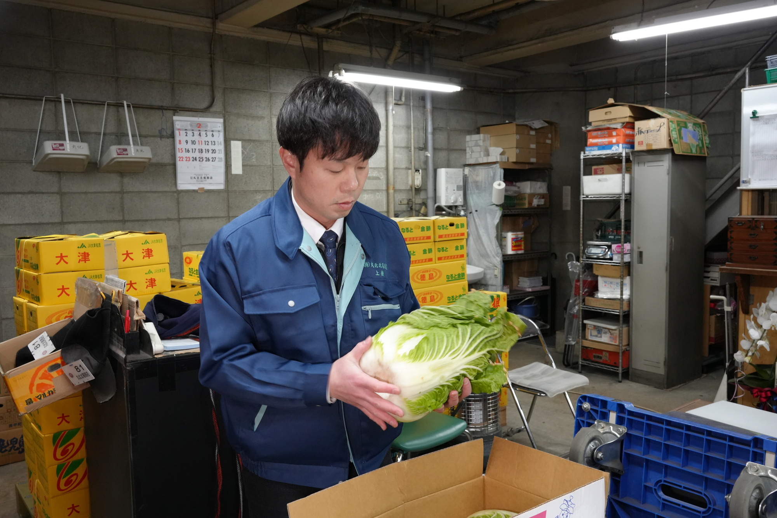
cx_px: 388
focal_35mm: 31
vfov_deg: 41.8
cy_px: 259
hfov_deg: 59.7
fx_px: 678
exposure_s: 1/40
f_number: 10
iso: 4000
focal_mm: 31.4
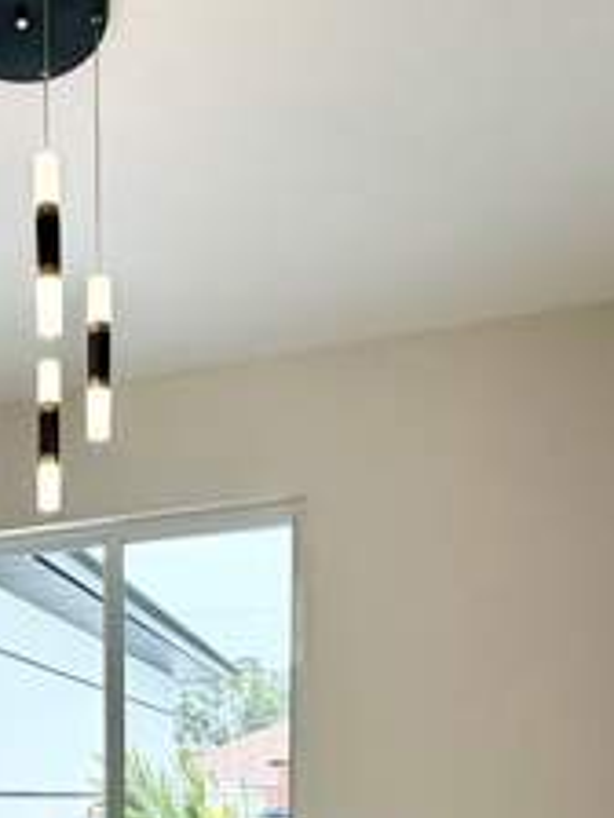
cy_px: 865
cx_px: 44
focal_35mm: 40
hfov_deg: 33.7
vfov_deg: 39.6
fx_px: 946
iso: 64
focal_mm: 2.22
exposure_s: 1/217
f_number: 2.2
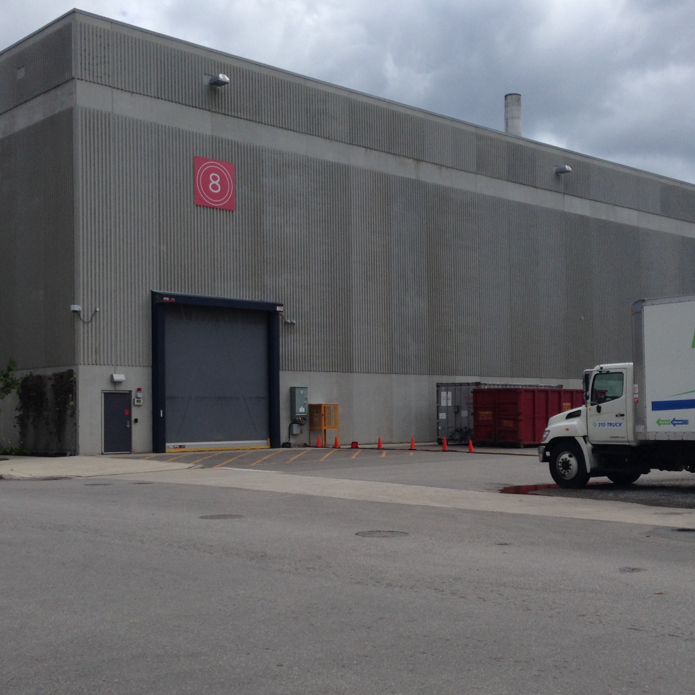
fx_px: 1068
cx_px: 380
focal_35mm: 47
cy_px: 365
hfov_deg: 36.0
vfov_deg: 36.1
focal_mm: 4.12
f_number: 2.4
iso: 50
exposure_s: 1/2358
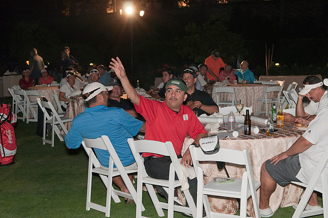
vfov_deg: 25.7
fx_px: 478
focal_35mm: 52
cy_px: 109
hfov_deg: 37.9
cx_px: 164
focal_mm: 35
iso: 640
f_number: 6.3
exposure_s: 1/60
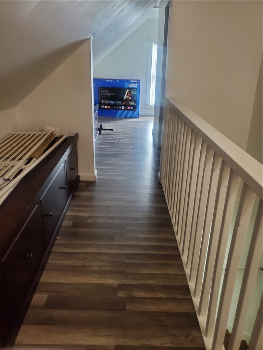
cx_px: 132
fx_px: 263
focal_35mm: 26
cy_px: 175
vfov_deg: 67.3
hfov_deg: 53.1
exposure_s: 1/40
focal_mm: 4.3
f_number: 1.5
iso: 320
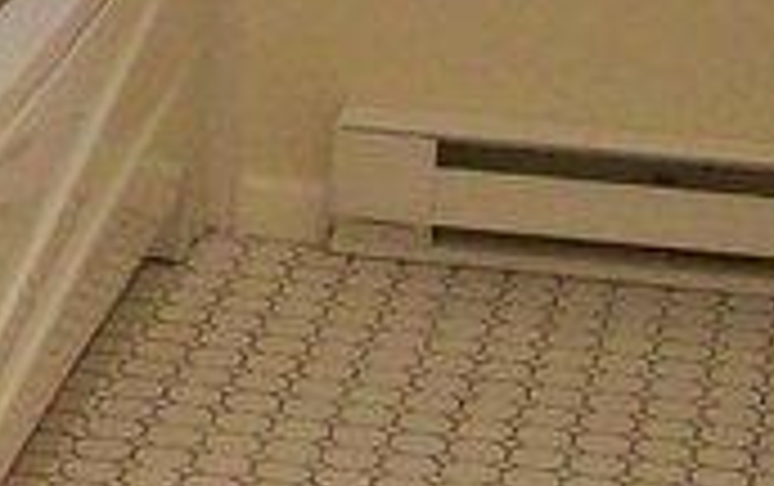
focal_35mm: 177
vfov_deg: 7.4
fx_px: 3739
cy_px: -104
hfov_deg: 11.1
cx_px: -598
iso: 200
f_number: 2.7
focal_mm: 6
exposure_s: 1/64.9
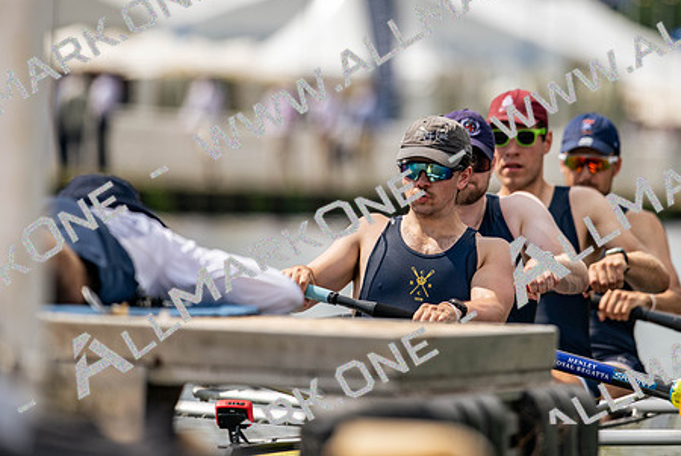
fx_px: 9751
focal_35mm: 515
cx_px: 380
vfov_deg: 2.7
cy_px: 164
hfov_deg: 4.0
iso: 220
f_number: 4.5
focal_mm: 400
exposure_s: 1/2500
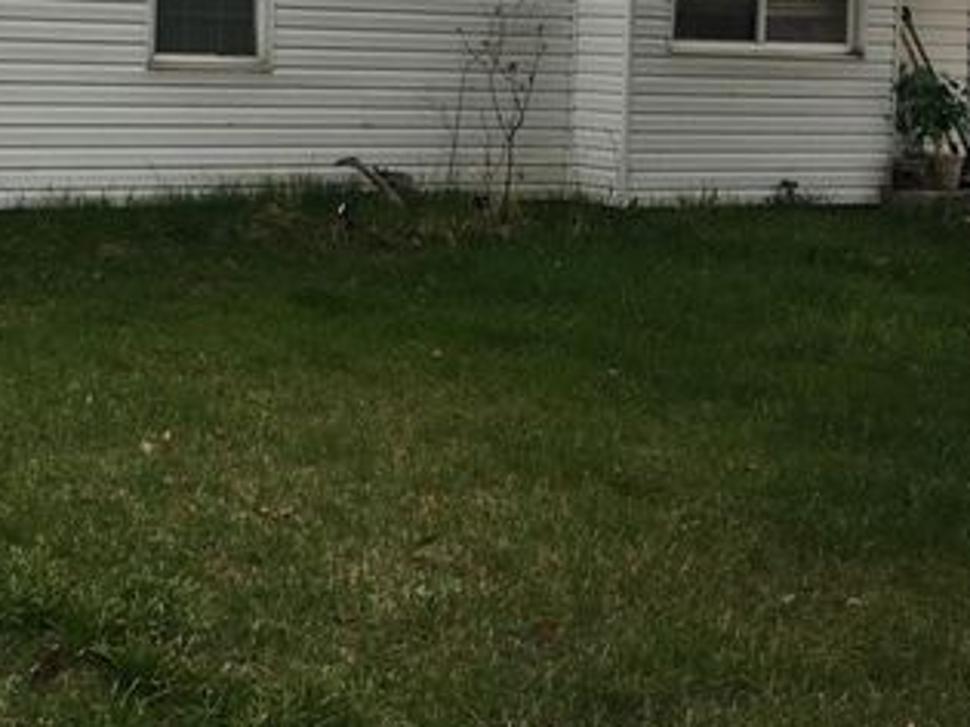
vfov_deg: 24.1
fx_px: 1653
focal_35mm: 59
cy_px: 77
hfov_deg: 31.1
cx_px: 80
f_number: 2.2
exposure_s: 1/1603
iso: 25
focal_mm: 4.15
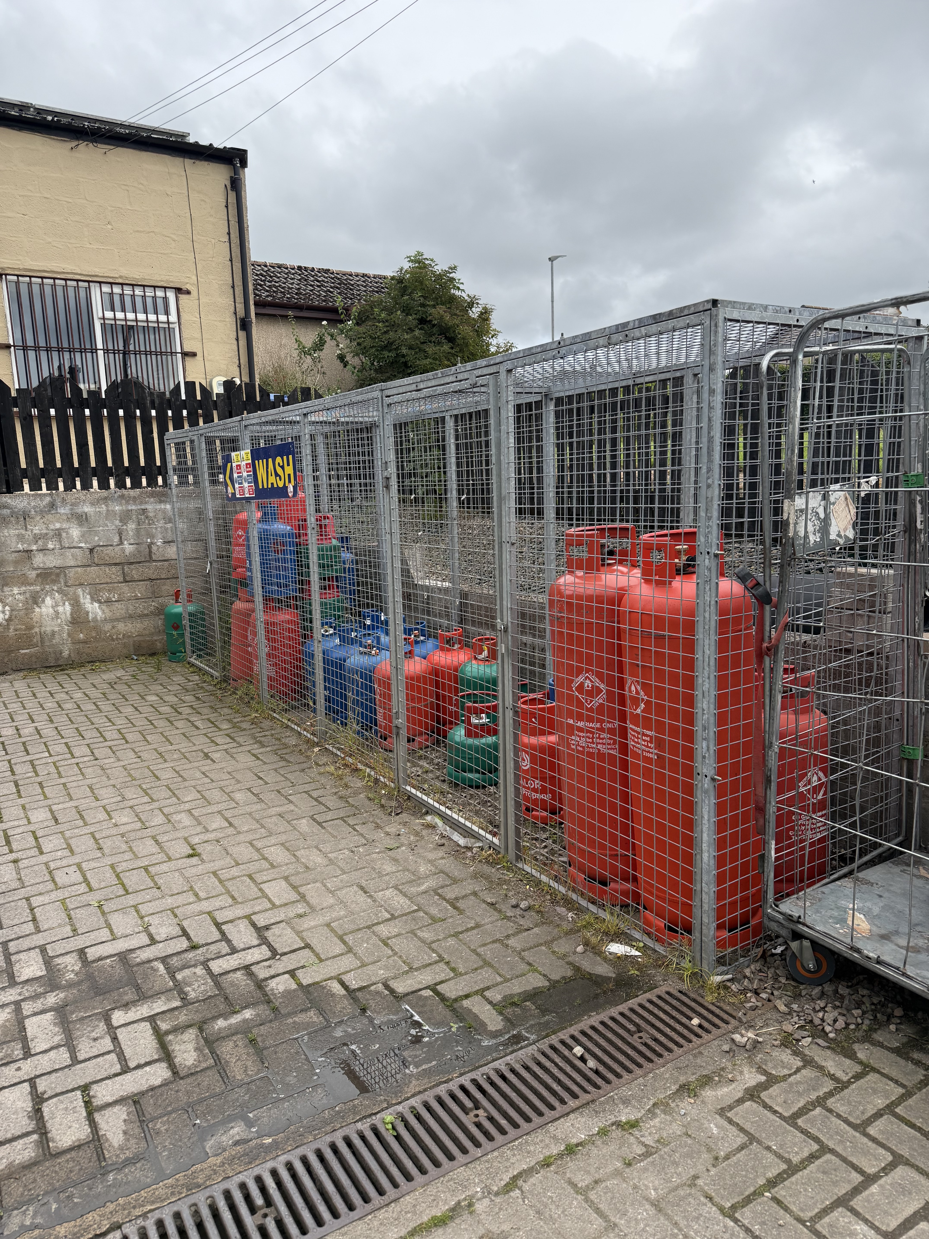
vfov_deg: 71.6
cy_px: 620
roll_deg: +2.2
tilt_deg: -7.9
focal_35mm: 24
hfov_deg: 56.8
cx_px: 464
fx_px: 859
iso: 100
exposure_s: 1/3425
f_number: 1.78
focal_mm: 6.76
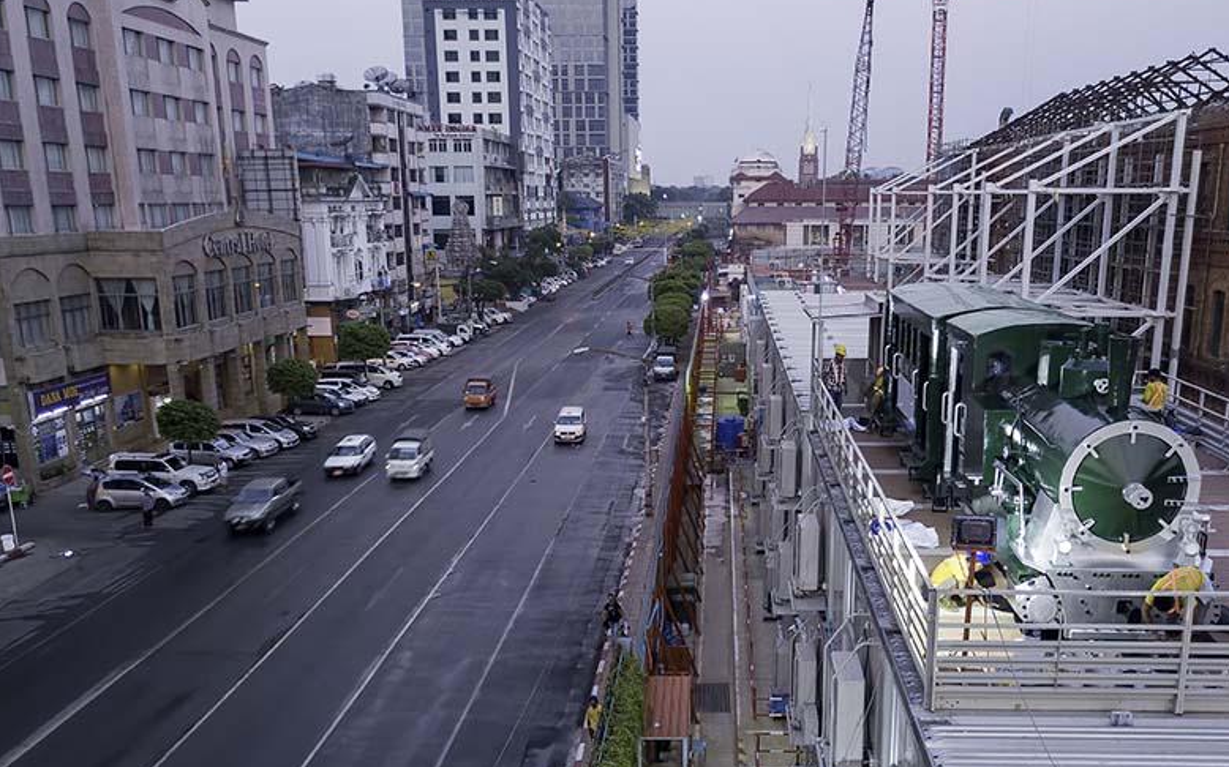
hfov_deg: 56.5
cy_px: 497
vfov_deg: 37.0
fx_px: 1139
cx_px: 693
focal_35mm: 34
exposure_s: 1/20
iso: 100
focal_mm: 4.73
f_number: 2.2
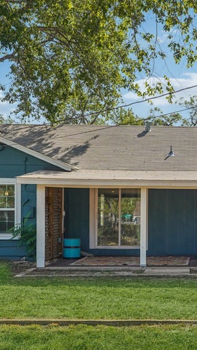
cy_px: 189
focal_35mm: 64
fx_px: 594
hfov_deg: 18.1
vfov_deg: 32.8
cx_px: 225
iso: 100
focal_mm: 30
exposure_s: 1/125
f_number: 8
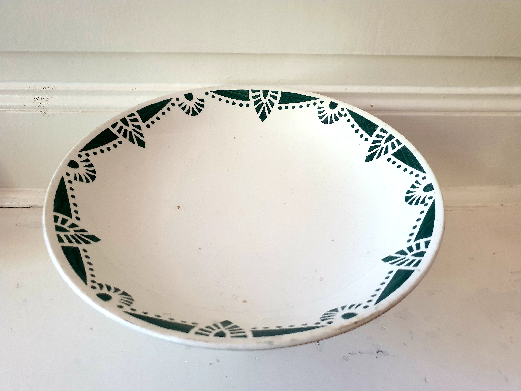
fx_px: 391
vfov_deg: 53.1
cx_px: 260
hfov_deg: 67.3
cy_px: 196
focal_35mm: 26
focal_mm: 4.3
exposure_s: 1/50
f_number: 1.5
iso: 200
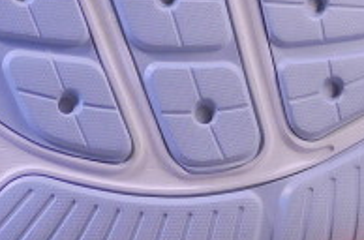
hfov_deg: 6.6
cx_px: -169
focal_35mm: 310
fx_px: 3124
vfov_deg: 4.4
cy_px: -98
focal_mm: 50
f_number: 2.5
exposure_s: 1/320
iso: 250
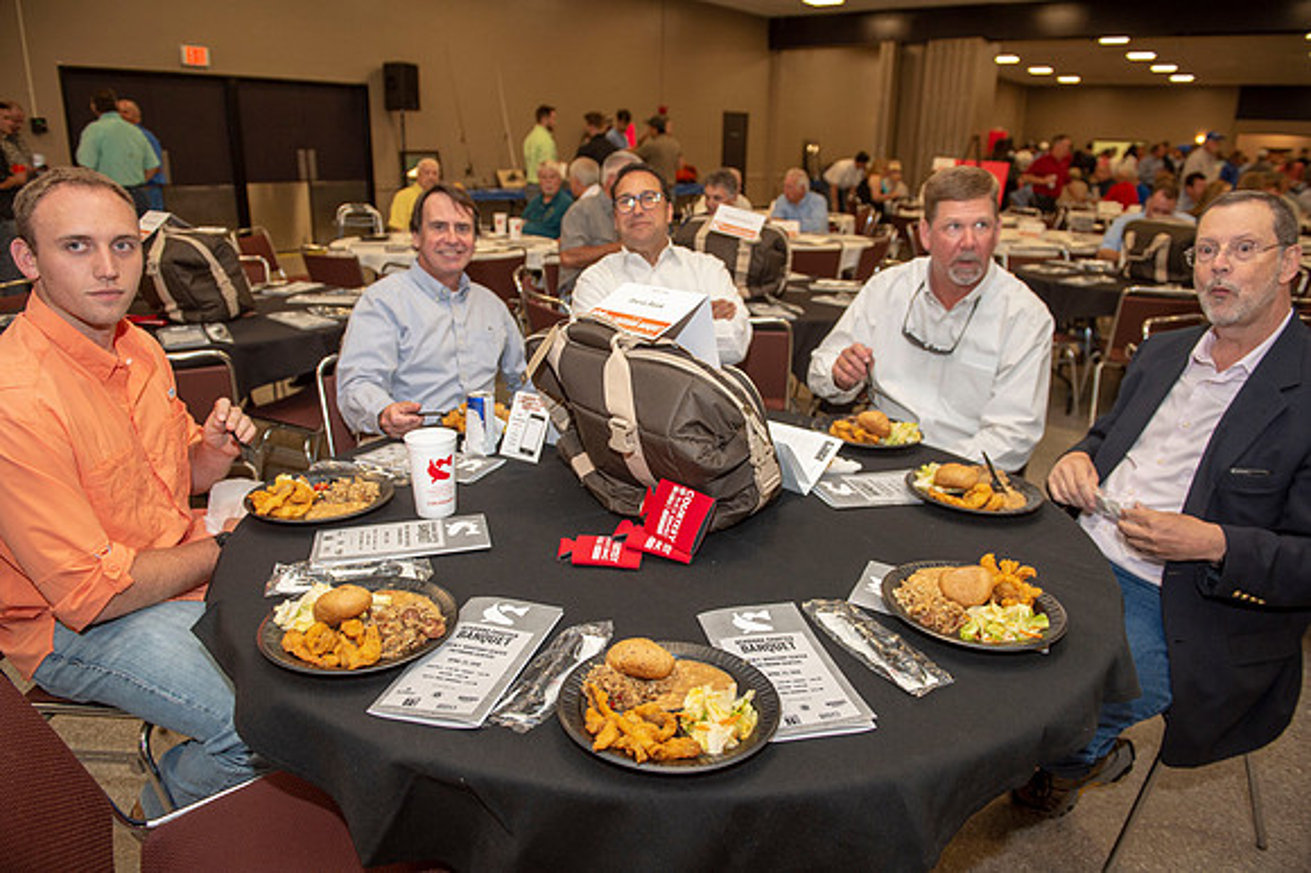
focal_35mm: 24
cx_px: 656
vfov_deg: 53.1
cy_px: 436
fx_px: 873
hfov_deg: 73.8
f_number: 3.5
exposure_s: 1/200
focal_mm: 24
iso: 800
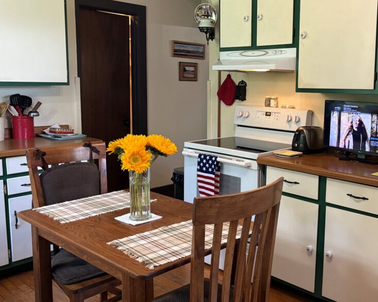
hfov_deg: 47.9
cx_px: 267
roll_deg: +0.2
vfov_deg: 40.0
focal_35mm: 37
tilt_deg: -7.5
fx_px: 414
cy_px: 133
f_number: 1.6
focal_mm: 5.96
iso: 250
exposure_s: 1/60
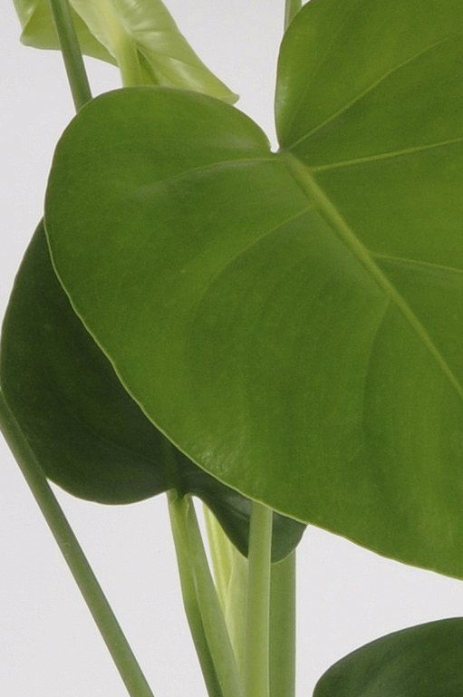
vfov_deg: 11.2
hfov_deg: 7.4
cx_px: 478
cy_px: 491
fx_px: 3557
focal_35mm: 184
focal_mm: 22
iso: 250
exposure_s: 1/125
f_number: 16
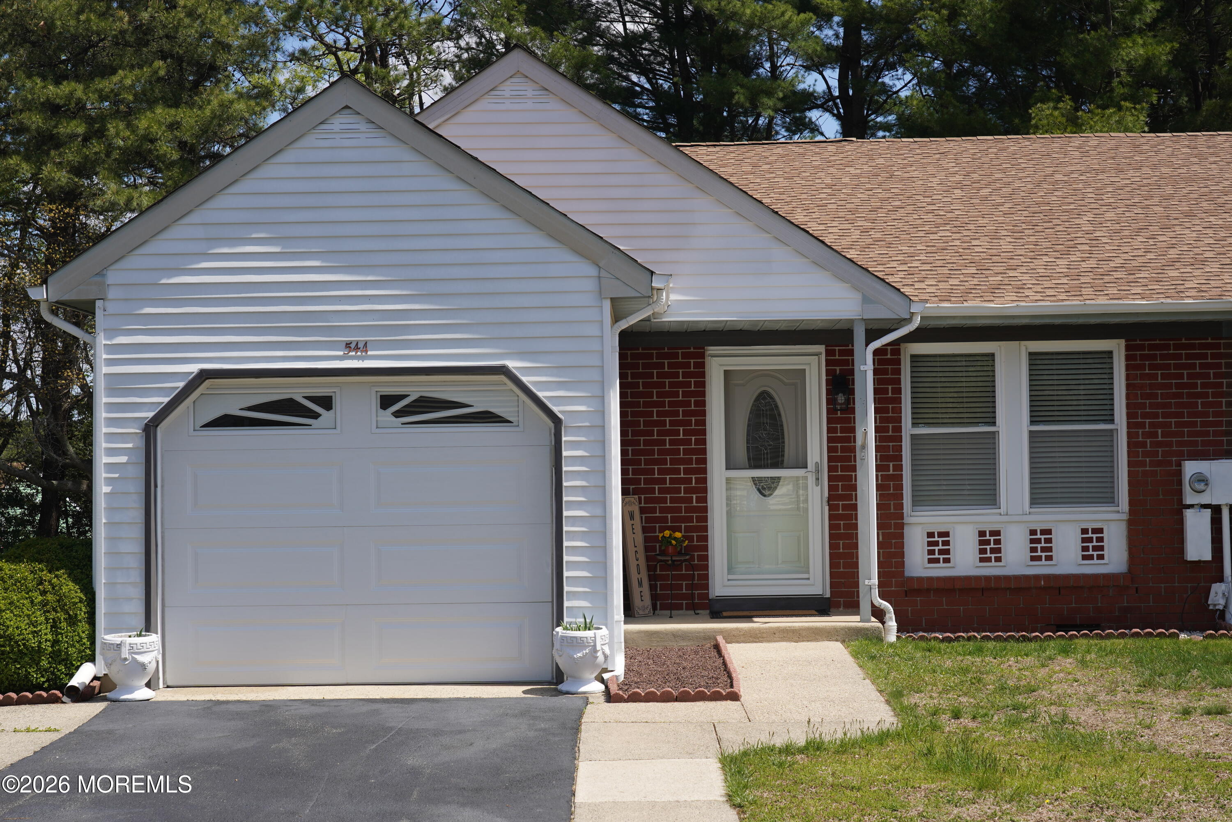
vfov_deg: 23.4
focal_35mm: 58
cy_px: 411
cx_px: 616
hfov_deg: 34.5
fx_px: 1985
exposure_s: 1/200
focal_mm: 58
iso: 100
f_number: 9
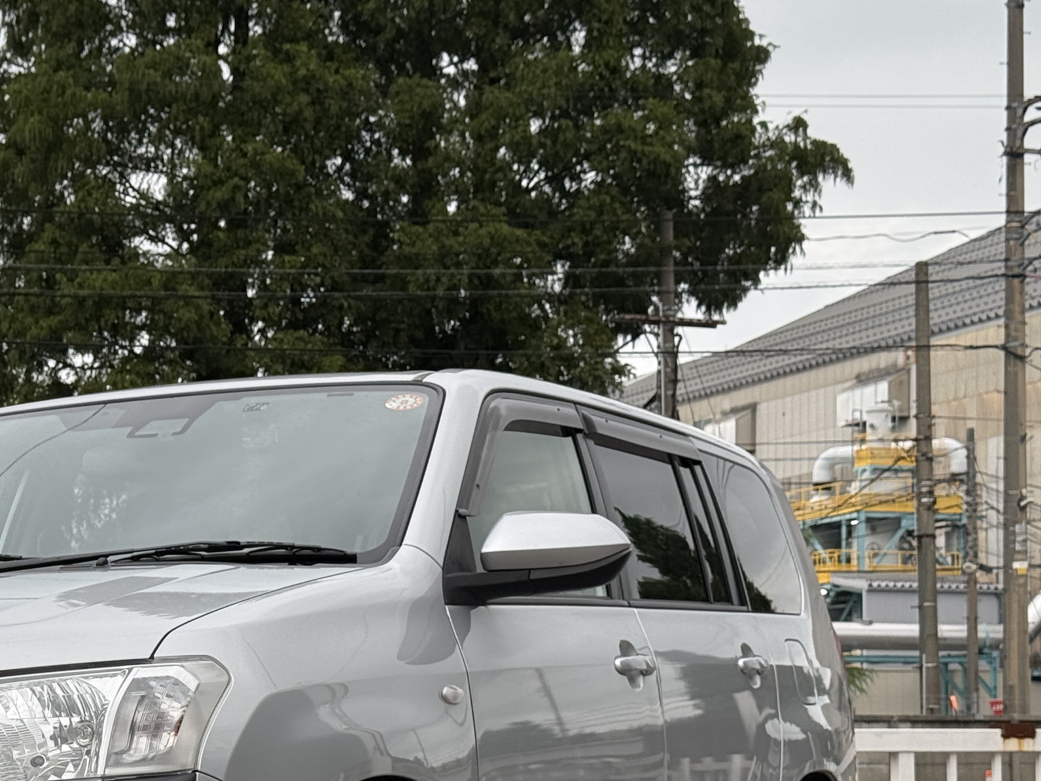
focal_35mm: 88
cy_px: 703
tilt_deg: +2.5
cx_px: 88
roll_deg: +0.4
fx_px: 2646
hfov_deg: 21.7
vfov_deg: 16.6
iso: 80
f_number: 1.78
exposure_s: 1/699
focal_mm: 6.76
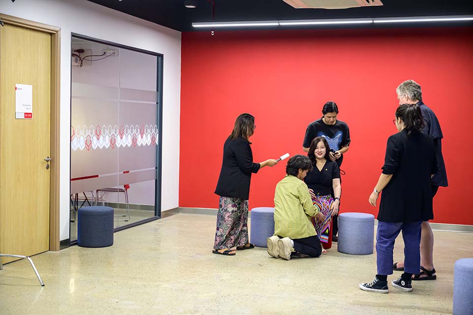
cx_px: 236
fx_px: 657
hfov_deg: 39.6
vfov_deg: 27.0
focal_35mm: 50
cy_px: 158
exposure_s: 1/250
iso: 3600
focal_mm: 50
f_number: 2.8
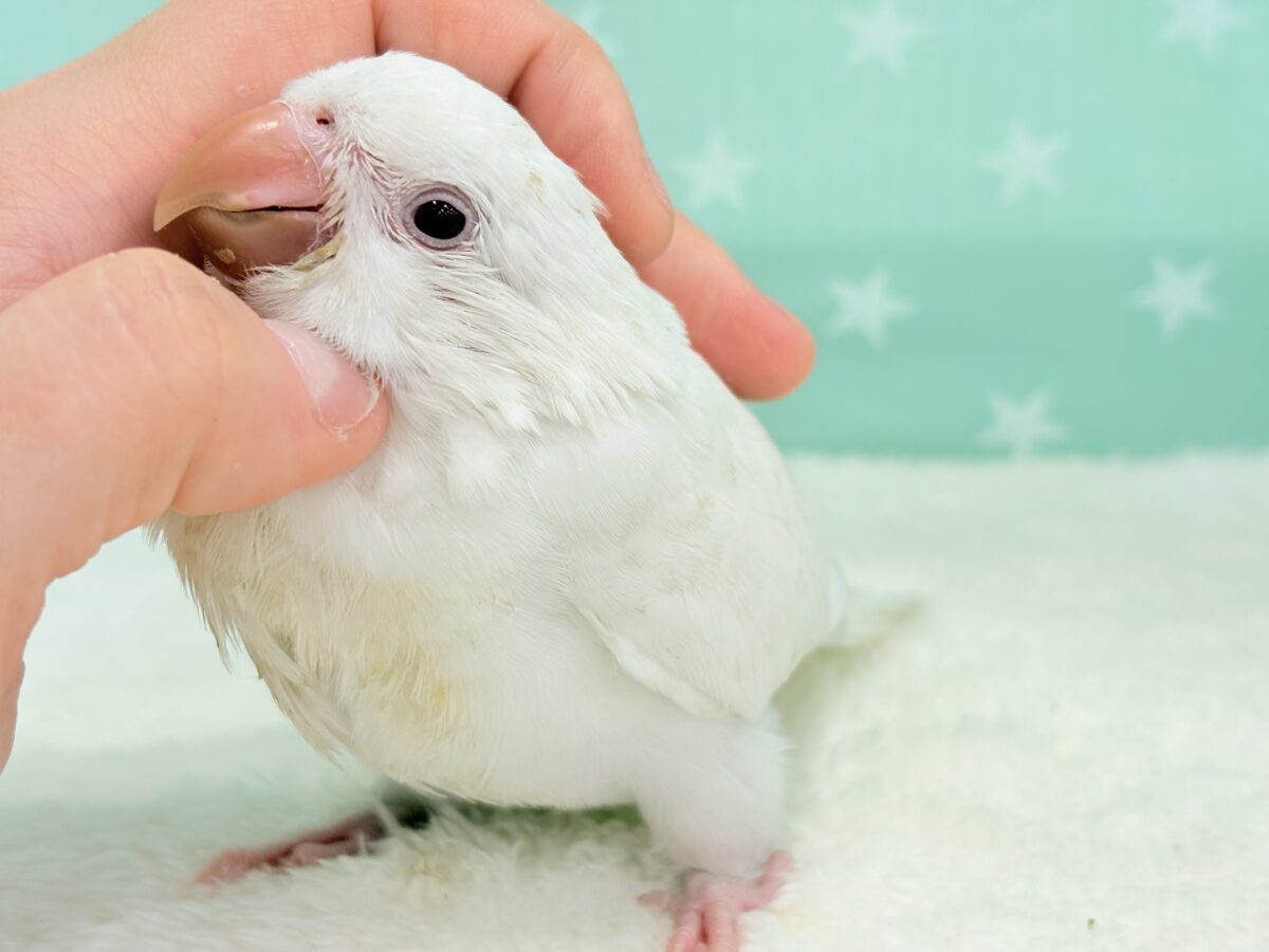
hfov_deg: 36.8
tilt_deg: -13.7
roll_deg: +1.3
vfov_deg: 28.0
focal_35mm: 52
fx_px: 1906
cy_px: 476
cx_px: 634
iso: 40
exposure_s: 1/50
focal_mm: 5.96
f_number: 1.6
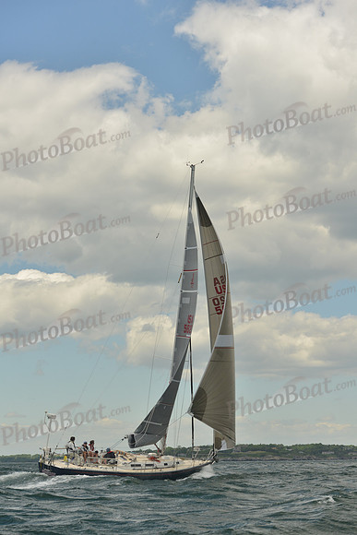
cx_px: 178
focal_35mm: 70
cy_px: 268
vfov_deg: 28.8
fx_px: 1041
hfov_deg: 19.5
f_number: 6.3
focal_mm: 70
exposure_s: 1/800
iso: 400
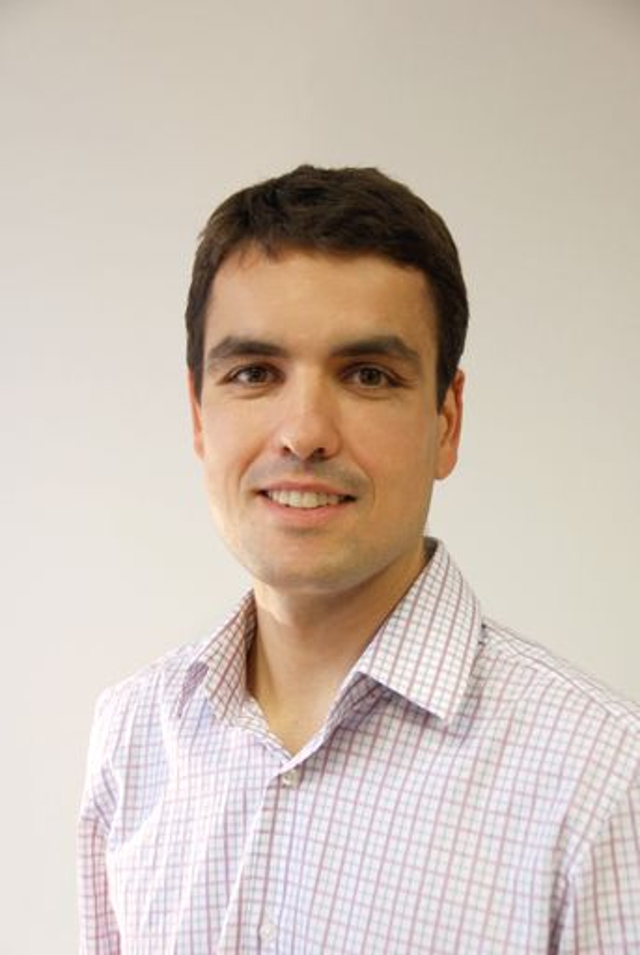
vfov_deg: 30.5
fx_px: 1754
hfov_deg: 20.7
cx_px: 320
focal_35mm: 66
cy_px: 478
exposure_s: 1/30
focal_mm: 44
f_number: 4.5
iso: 400
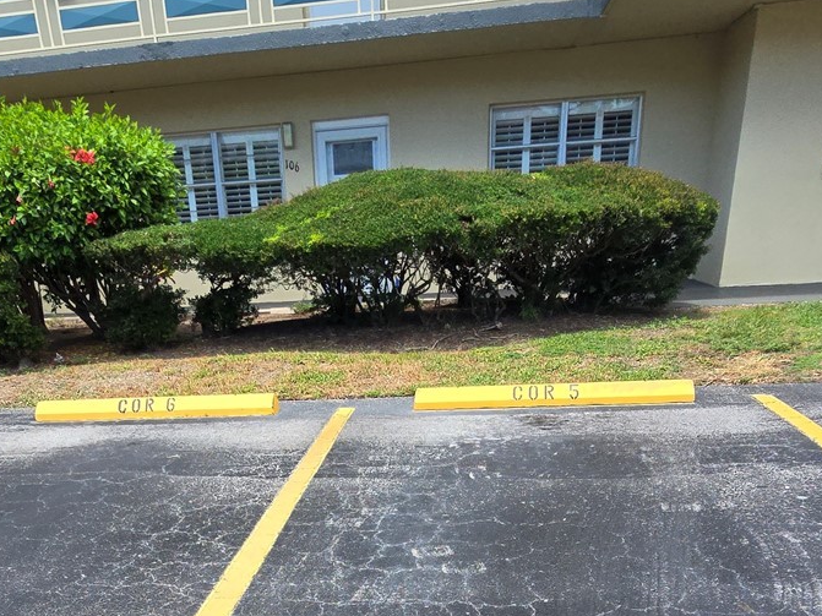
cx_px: 339
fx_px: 736
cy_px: 631
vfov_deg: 39.5
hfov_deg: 58.0
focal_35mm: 31
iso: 50
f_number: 2.2
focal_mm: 2.2
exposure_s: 1/575
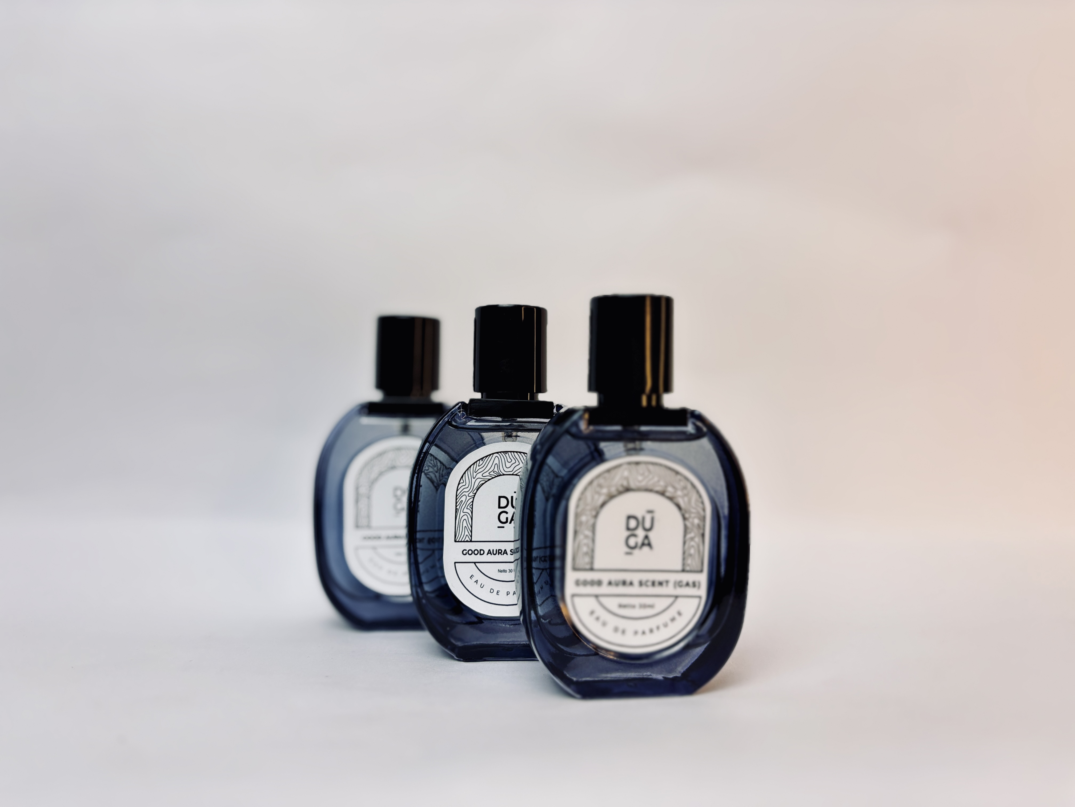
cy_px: 404
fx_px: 807
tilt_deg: -1.5
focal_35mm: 26
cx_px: 538
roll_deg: -0.3
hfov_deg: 67.3
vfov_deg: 53.1
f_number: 1.6
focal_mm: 5.96
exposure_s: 1/100
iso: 80
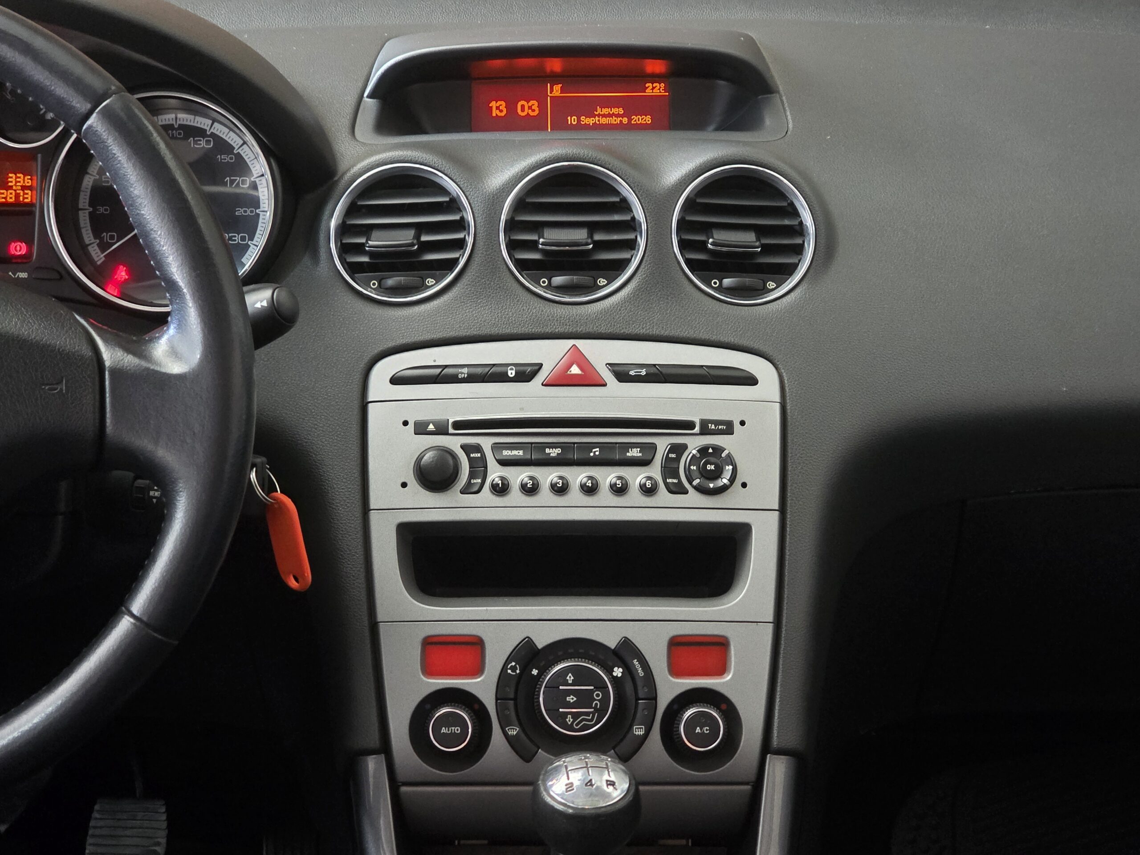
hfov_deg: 28.2
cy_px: 428
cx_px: 570
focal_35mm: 69
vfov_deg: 21.3
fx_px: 2272
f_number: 2.4
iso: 800
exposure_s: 1/33.3
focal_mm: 7.9
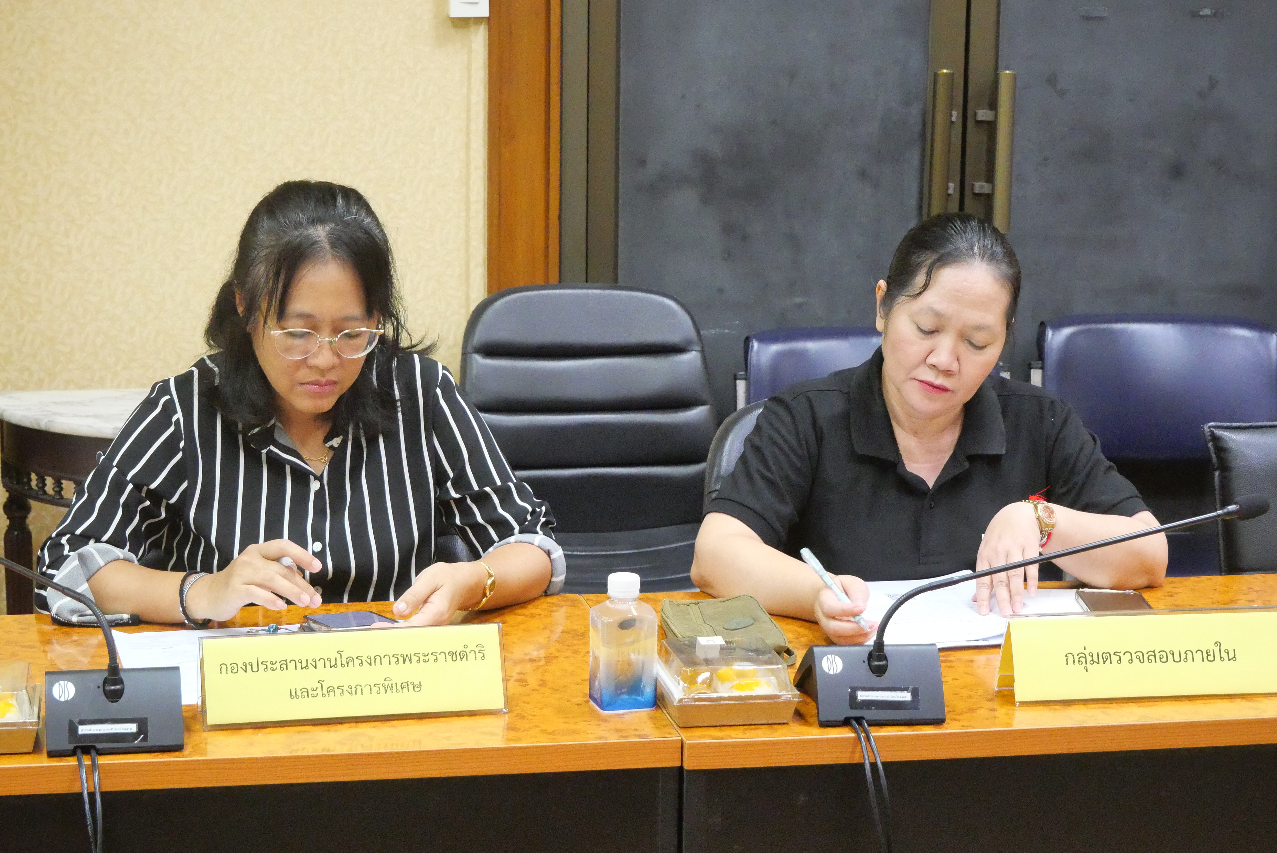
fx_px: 2626
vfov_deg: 18.5
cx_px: 638
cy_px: 426
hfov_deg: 27.3
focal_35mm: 74
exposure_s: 1/40
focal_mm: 36
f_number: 5.6
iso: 6400
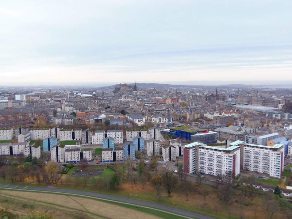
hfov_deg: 60.0
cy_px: 110
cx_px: 146
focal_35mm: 30
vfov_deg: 46.8
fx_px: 253
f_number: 3.2
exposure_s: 1/50
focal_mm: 5.5
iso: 64
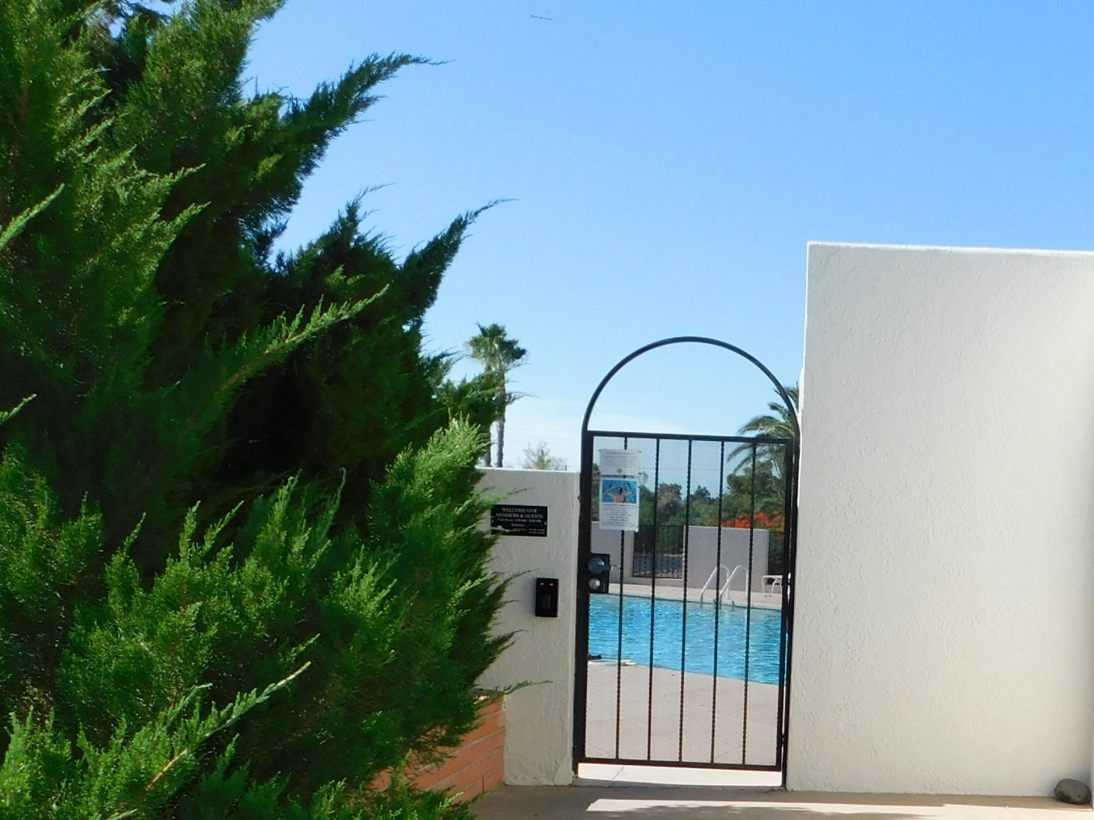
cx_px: 906
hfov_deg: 36.0
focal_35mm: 51
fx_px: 1612
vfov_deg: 27.9
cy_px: 676
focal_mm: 4
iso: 125
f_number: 3
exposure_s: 1/1250
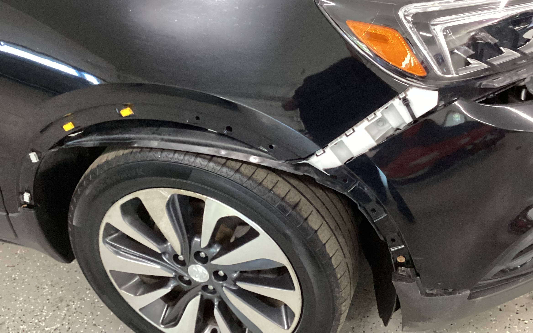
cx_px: 256
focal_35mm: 46
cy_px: 159
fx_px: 668
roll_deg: +7.3
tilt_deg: -36.8
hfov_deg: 43.5
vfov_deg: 28.0
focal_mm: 3.3
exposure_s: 1/25
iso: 400
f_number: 2.4
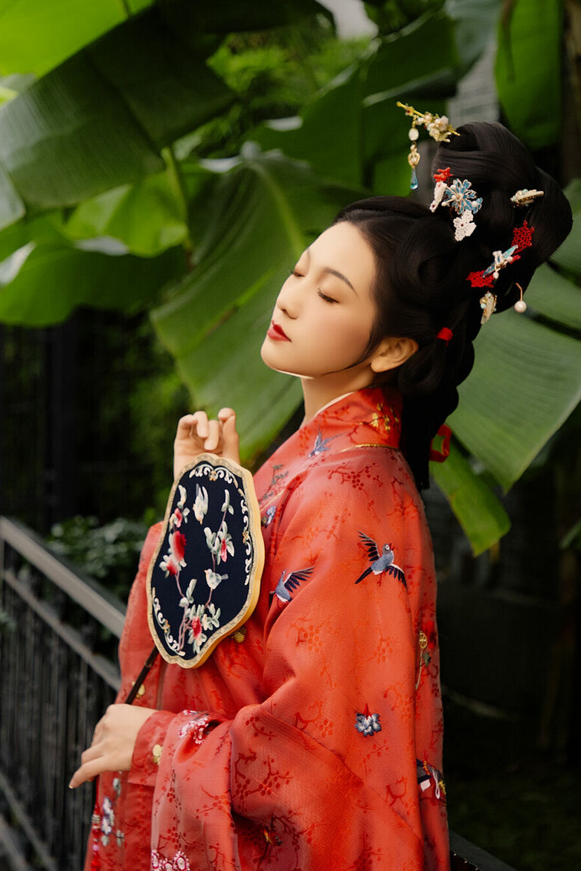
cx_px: 274
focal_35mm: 82
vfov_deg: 24.8
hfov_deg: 16.6
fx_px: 1986
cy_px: 388
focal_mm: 62
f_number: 4
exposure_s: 1/100
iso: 400
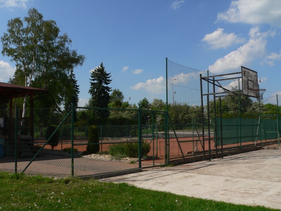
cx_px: 140
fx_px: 292
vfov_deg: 39.7
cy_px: 106
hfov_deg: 51.4
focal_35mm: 36
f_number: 5.6
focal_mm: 6
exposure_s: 1/500
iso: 80
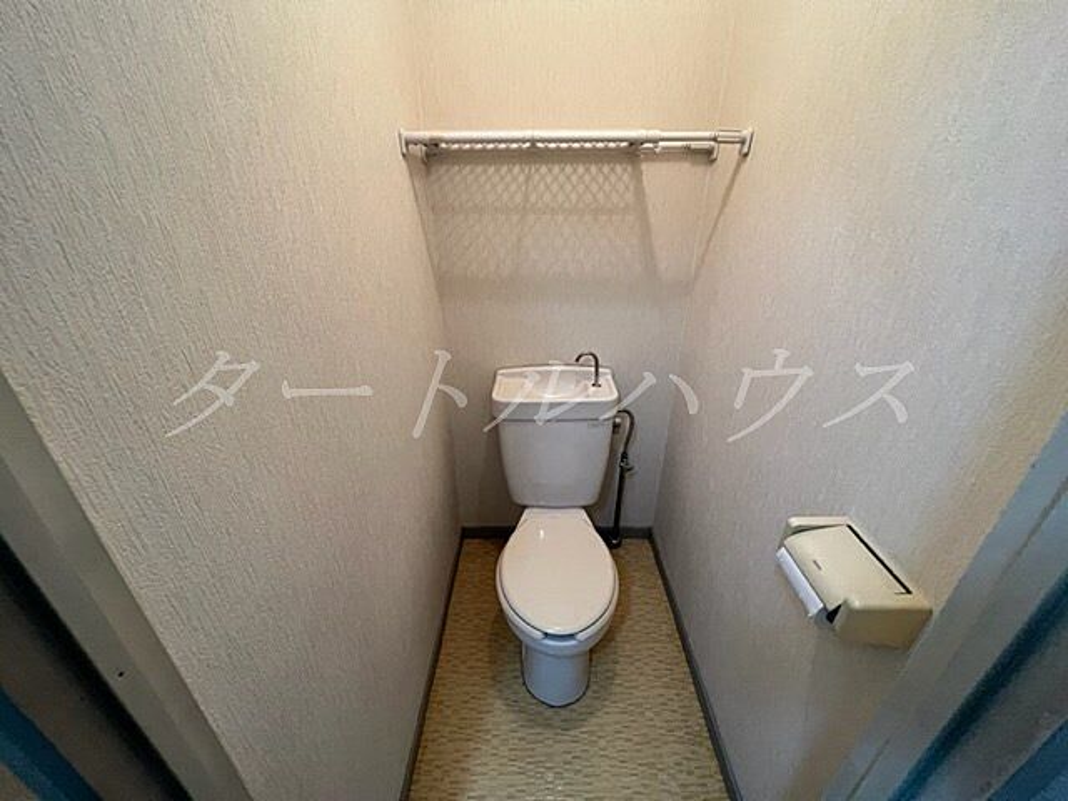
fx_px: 401
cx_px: 534
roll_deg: +0.1
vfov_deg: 89.9
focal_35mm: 13
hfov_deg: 106.2
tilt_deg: -26.1
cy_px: 400
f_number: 1.8
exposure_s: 1/60
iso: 200
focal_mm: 1.57
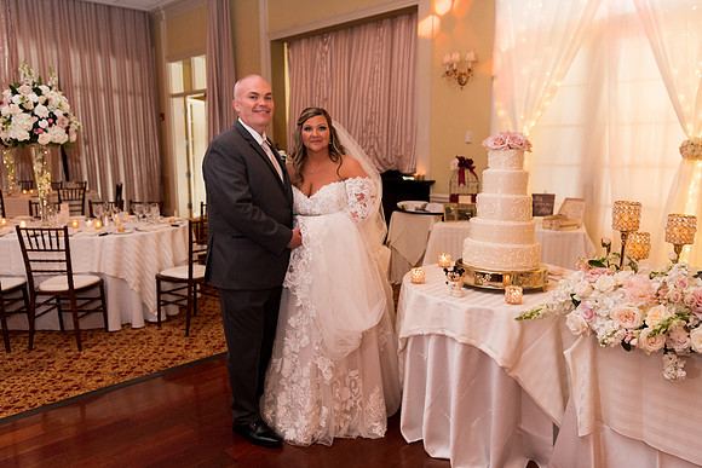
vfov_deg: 45.0
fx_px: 566
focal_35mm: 29
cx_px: 351
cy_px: 234
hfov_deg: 63.6
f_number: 2.8
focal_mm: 29
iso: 1100
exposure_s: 1/100
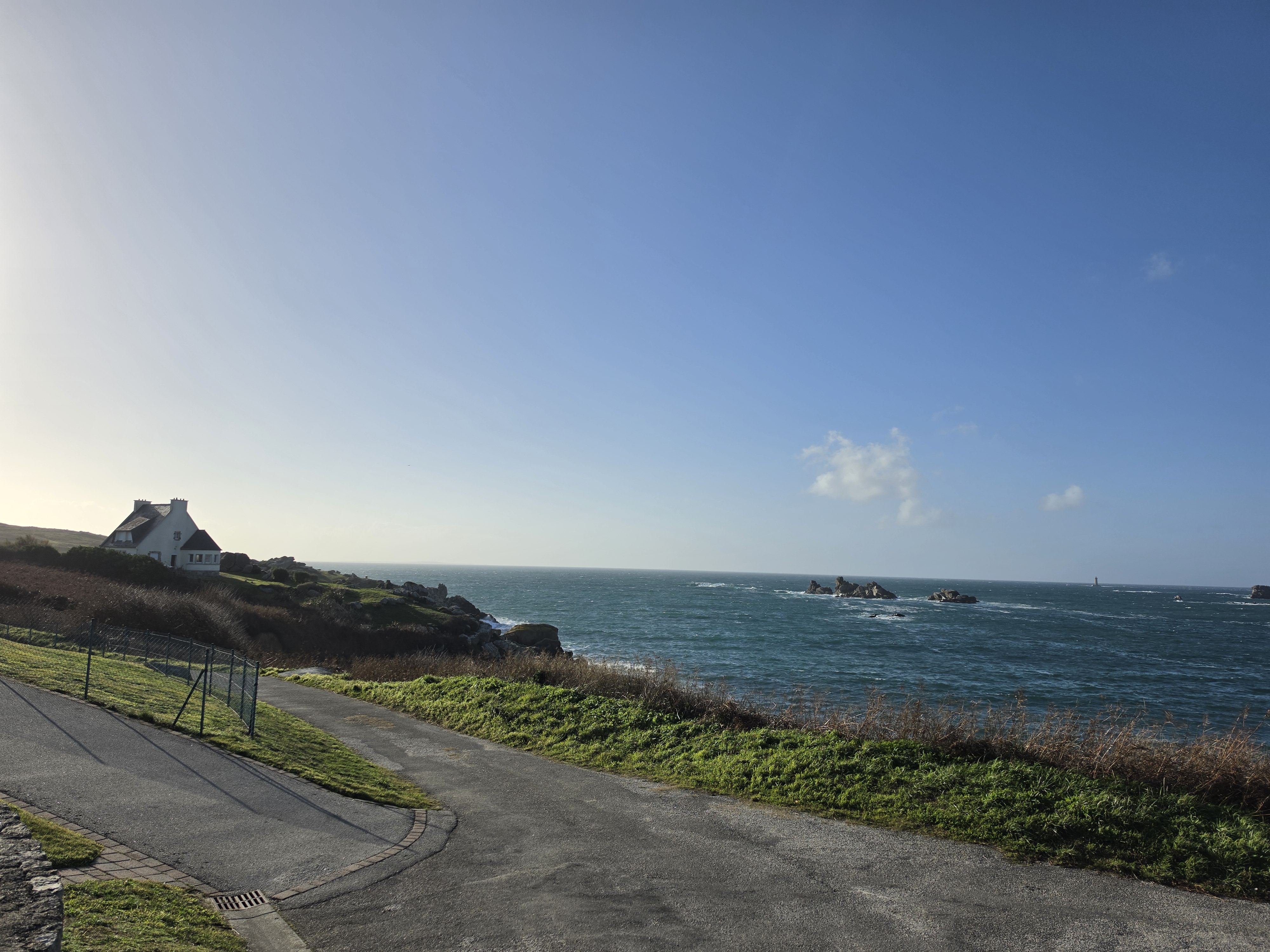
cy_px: 476
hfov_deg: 73.9
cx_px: 635
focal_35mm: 23
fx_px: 844
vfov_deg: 58.9
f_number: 1.4
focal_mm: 6.5
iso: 32
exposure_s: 1/7939
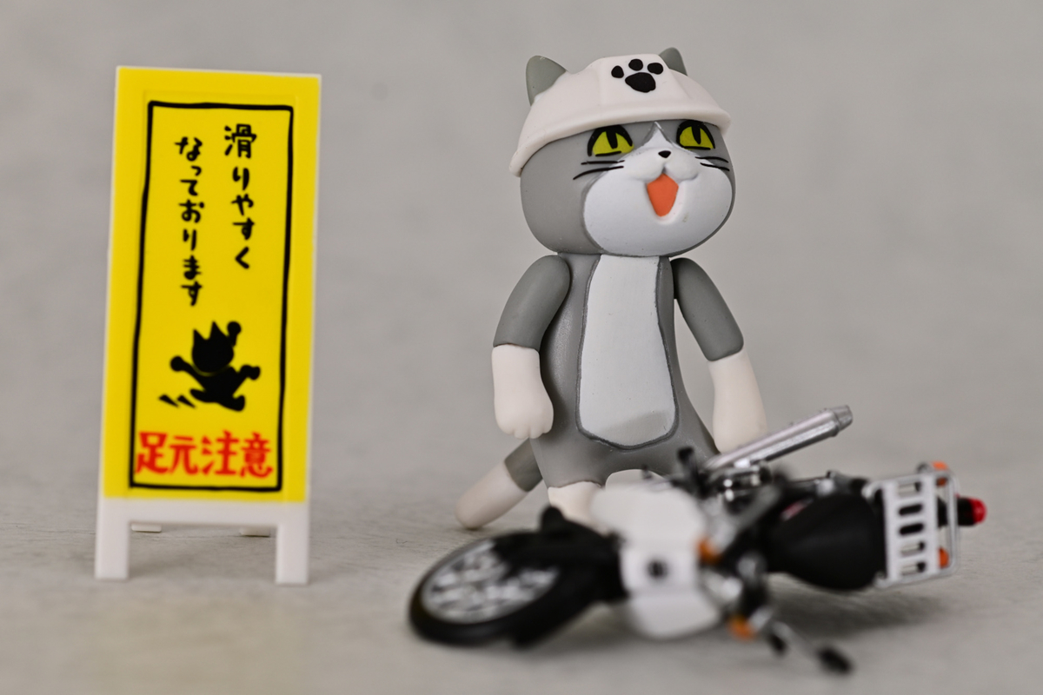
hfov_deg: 22.6
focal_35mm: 90
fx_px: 2607
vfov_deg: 15.2
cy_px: 348
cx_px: 522
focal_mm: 60
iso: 100
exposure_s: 1/2
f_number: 7.1
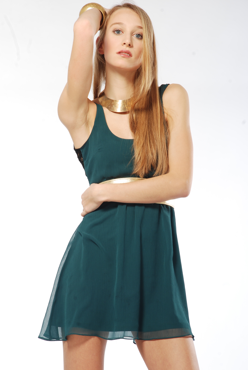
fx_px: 1545
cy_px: 185
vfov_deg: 13.7
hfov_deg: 9.2
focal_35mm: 150
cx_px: 124
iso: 125
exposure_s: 1/125
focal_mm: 100
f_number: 13
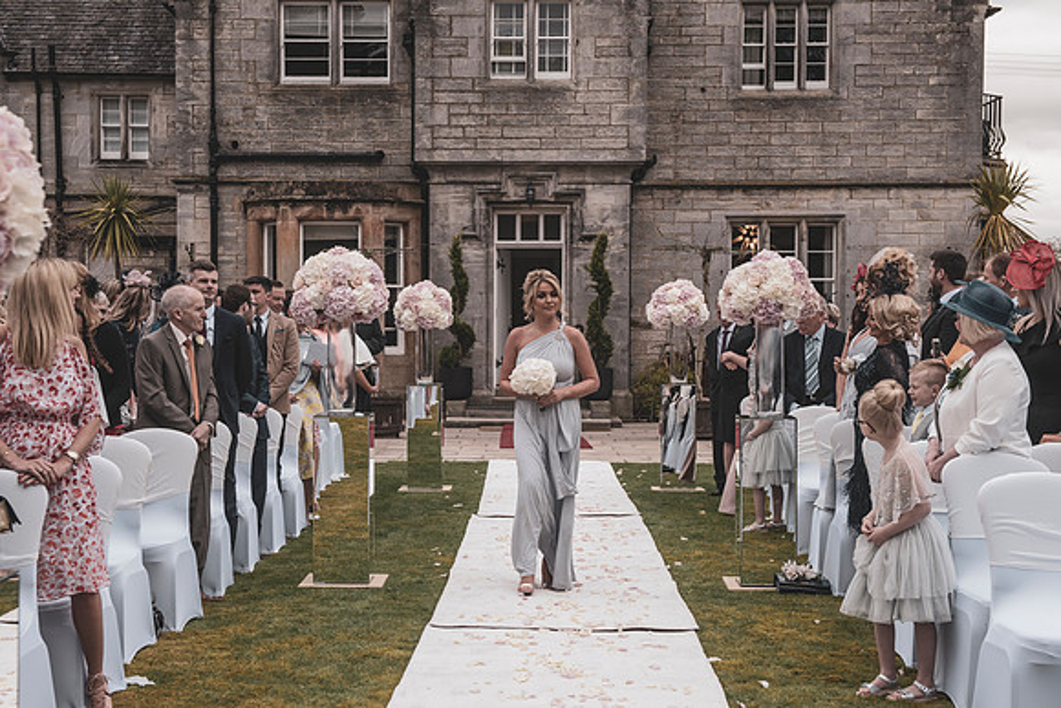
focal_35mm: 60
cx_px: 479
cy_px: 369
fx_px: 1783
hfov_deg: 33.1
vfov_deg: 22.5
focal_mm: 52
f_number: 5.6
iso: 500
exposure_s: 1/1600
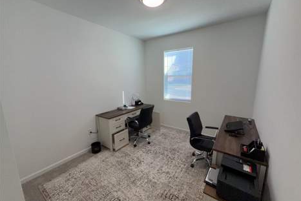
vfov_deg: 77.4
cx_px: 154
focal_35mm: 15
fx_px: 125
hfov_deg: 100.4
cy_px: 99
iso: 160
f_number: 2.2
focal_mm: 2.22
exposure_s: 1/120
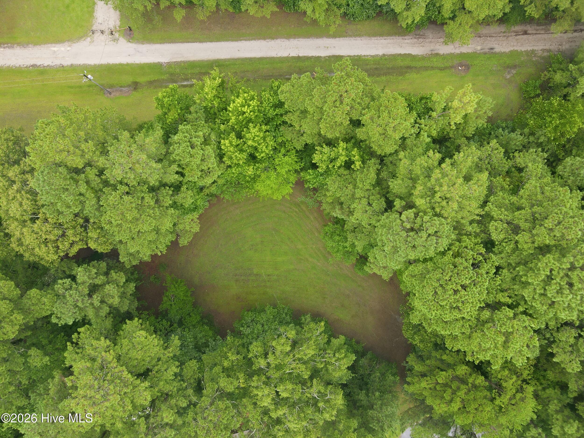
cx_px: 292
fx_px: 405
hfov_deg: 71.6
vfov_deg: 56.8
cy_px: 219
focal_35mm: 24
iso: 100
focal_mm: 4.5
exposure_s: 1/80
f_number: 2.8
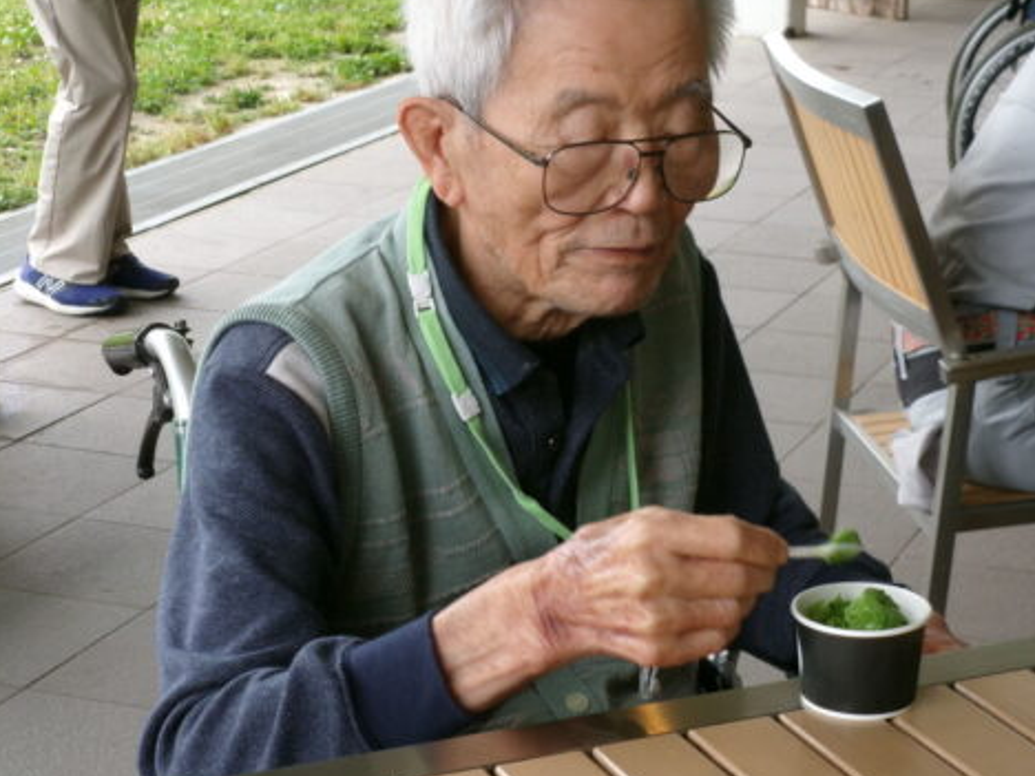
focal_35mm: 100
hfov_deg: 19.6
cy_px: 294
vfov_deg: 14.8
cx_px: 584
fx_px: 2990
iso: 100
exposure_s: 1/50
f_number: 5.4
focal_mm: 14
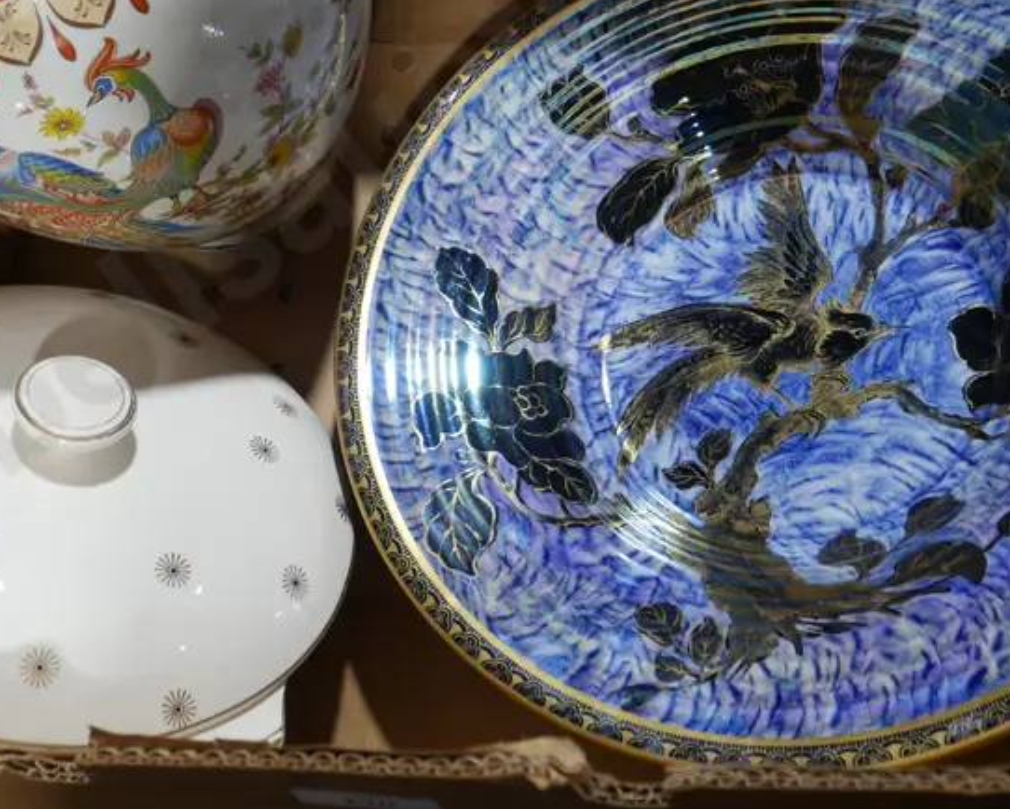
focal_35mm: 59
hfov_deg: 31.8
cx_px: 393
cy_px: 135
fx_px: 1764
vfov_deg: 25.3
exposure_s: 1/60
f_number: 3.6
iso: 250
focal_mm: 16
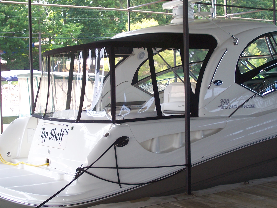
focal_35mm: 66
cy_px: 104
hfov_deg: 29.4
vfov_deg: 22.3
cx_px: 138
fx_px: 528
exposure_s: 1/90
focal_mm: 10.8
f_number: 4
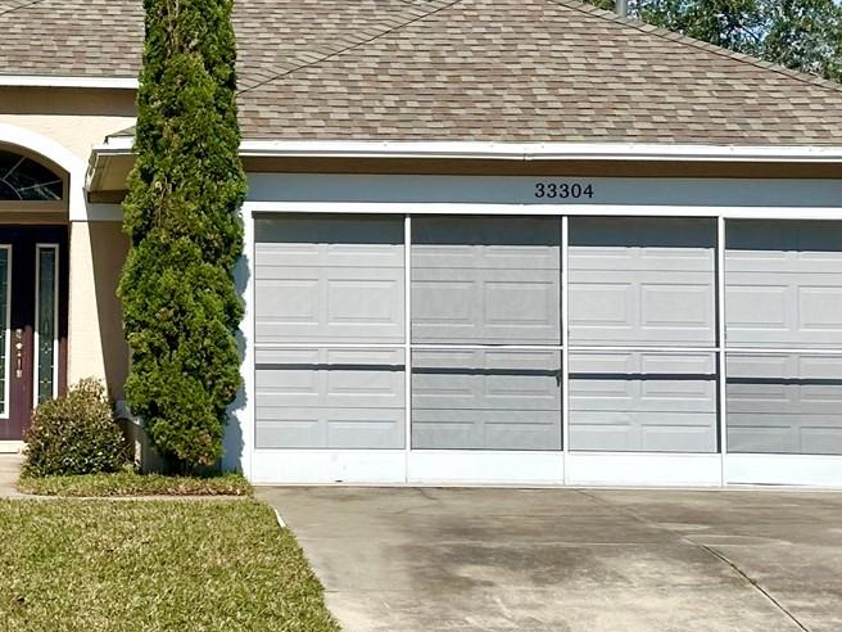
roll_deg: -0.4
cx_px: 113
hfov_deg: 16.6
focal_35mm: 117
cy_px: 177
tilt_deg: +4.6
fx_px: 2846
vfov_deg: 12.6
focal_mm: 6.86
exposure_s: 1/6211
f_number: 1.78
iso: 64
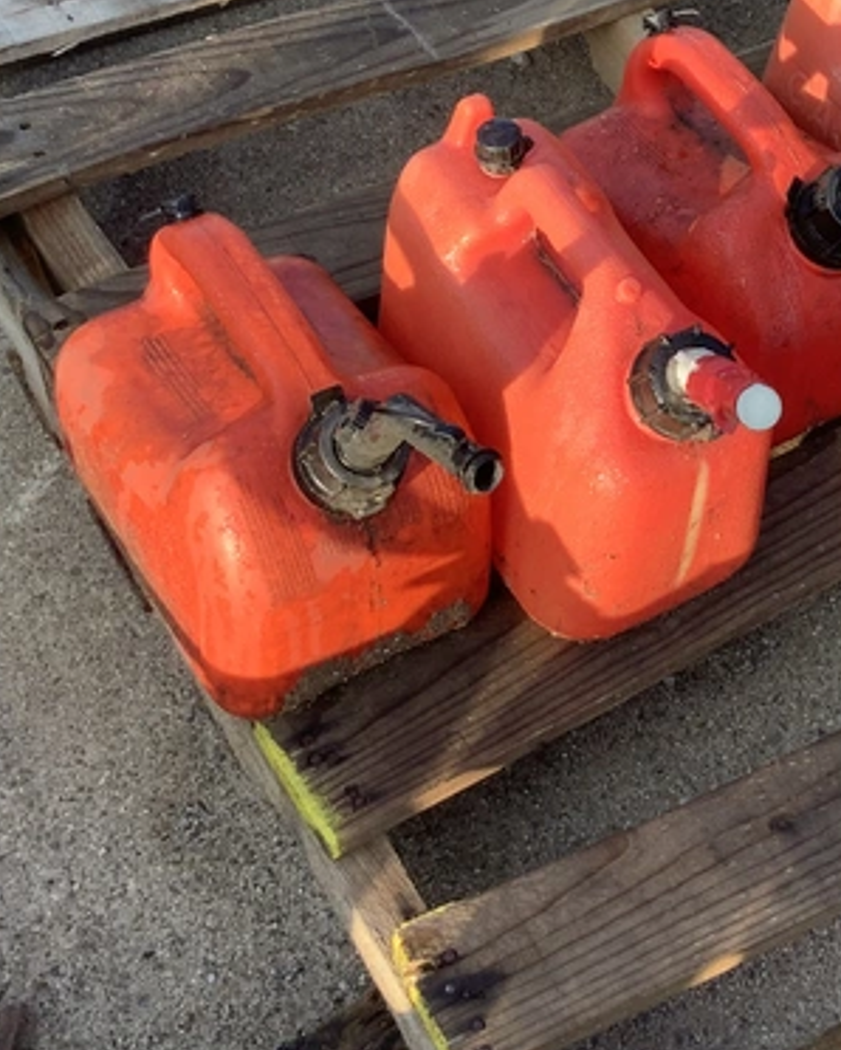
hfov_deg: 24.1
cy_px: 326
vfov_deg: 30.6
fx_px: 1896
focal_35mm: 61
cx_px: 813
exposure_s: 1/120
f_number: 2.4
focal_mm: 3.3
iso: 25
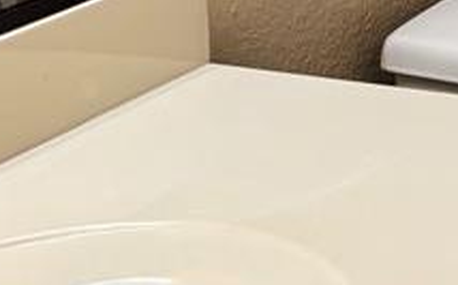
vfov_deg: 9.6
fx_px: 1520
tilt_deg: -6.1
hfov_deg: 14.0
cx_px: 959
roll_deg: -0.1
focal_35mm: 122
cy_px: -381
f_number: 1.78
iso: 200
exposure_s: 1/120
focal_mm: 6.76
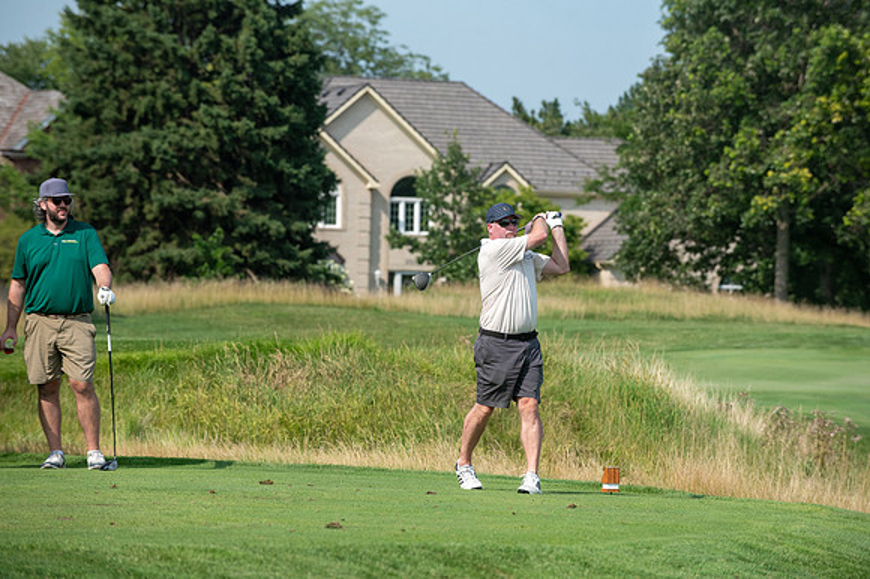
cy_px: 290
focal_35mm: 200
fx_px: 4835
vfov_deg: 6.9
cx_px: 435
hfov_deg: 10.3
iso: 250
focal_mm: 200
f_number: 5
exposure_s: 1/2500
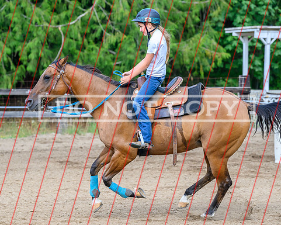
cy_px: 115
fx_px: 1714
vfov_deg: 7.5
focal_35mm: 206
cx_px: 126
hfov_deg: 9.4
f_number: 5.6
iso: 2500
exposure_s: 1/1600
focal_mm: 155
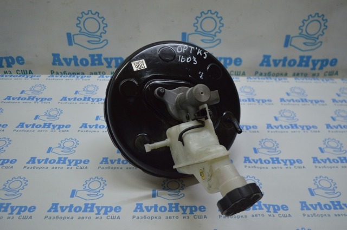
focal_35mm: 34
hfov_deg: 55.2
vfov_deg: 38.3
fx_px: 332
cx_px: 174
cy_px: 115
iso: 400
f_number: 3.8
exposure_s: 1/160
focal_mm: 23
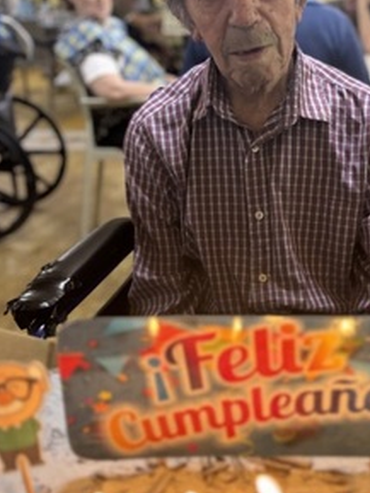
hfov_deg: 29.8
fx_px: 684
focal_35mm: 48
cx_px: 275
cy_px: 263
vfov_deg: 39.6
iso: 250
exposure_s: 1/60
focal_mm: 5.96
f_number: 1.6
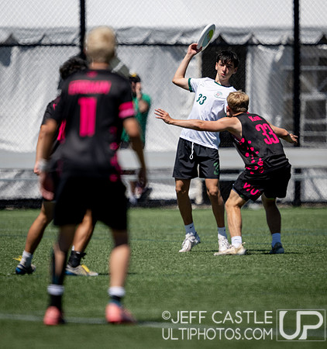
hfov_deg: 2.0
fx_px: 9148
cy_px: 212
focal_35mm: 828
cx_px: 206
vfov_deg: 2.2
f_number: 2.8
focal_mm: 400
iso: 64
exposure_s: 1/3200
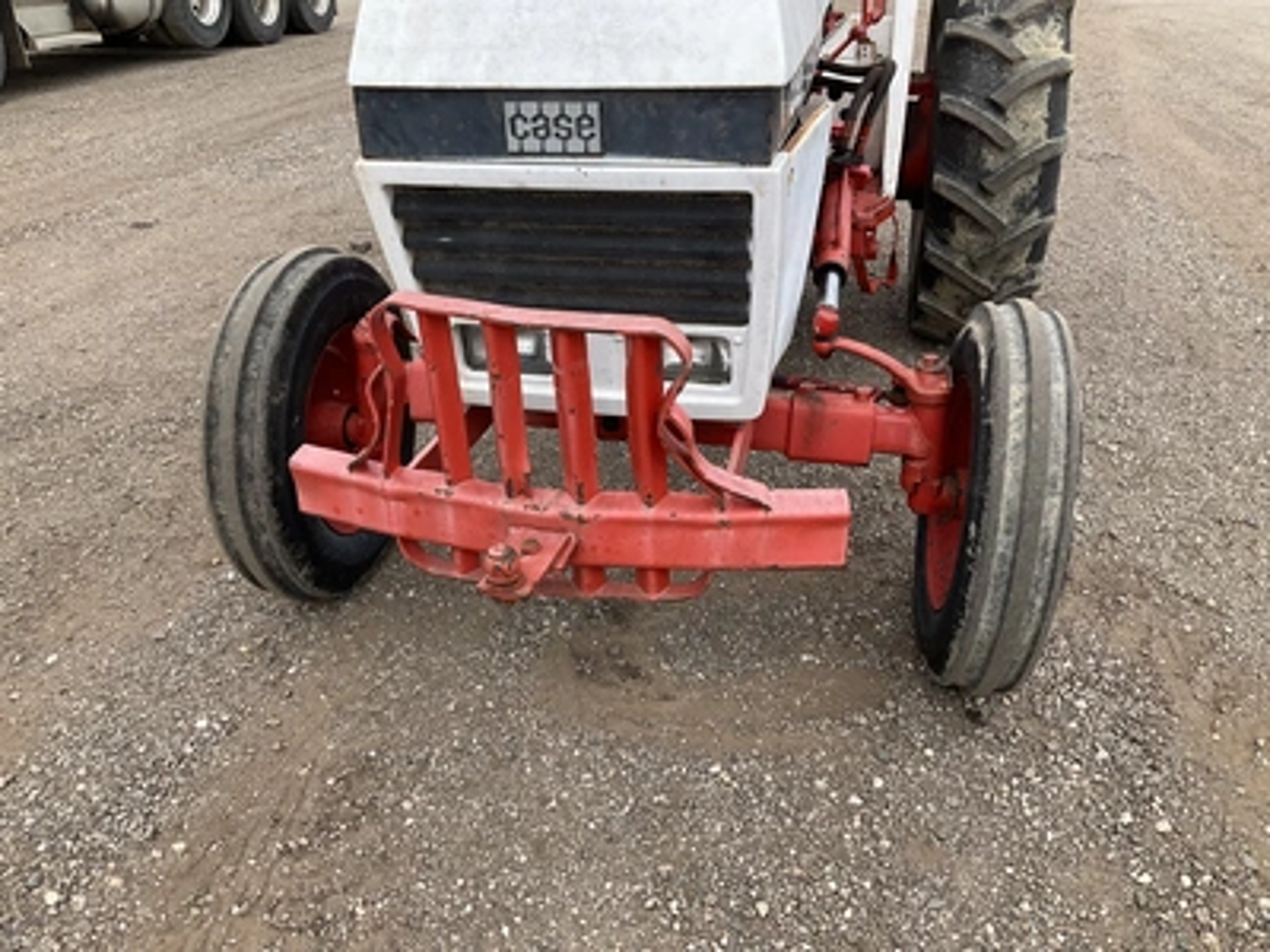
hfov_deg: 61.7
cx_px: 635
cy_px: 476
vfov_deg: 48.2
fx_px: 1064
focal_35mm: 29
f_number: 1.8
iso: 25
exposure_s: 1/613
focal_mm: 3
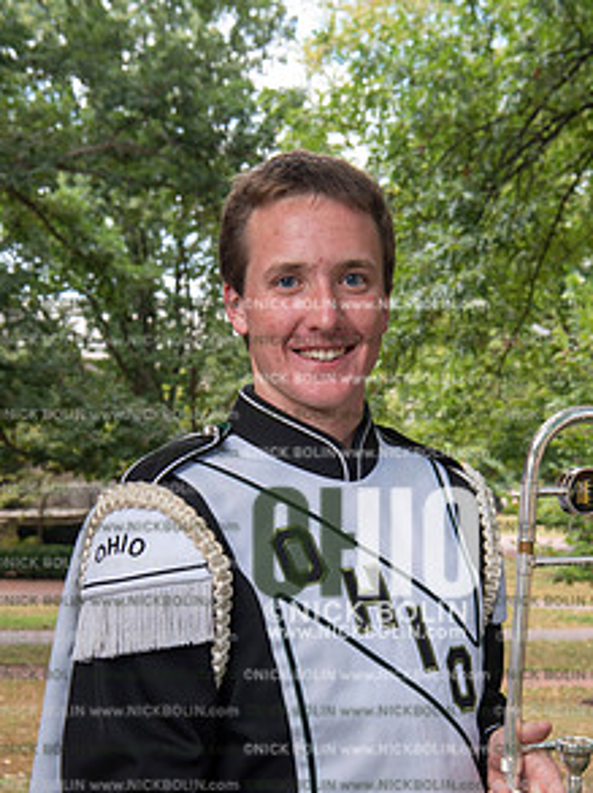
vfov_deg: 27.2
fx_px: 1625
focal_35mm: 71
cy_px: 563
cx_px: 366
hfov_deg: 20.6
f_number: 8
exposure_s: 1/100
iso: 500
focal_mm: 48
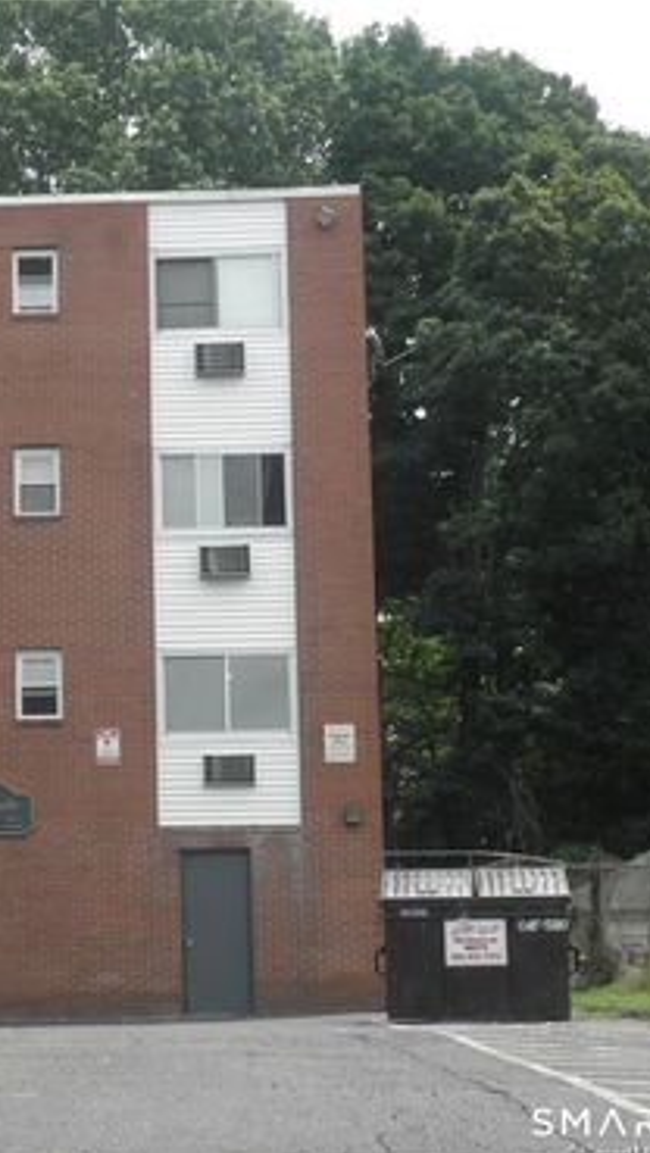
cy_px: 583
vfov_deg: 24.4
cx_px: 3
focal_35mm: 87
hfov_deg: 13.7
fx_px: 2661
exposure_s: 1/320
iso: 64
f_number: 3.8
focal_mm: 10.5
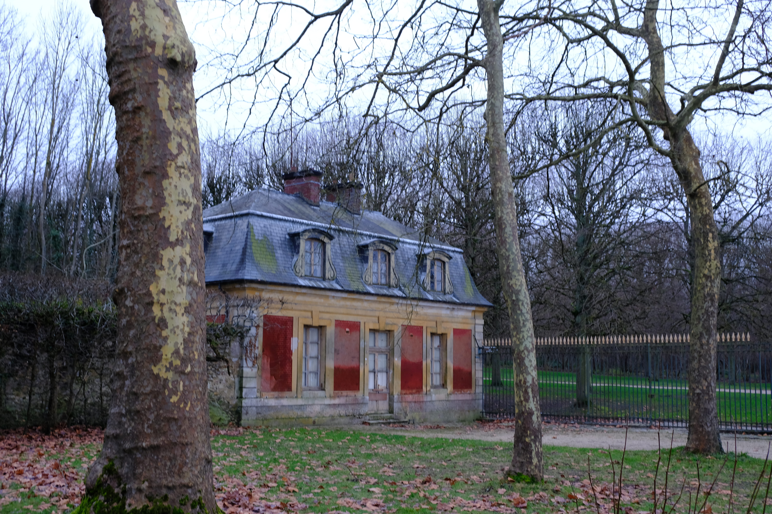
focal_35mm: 38
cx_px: 386
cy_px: 257
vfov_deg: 35.1
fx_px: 815
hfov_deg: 50.7
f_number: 5.6
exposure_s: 1/8
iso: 500
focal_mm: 25.4
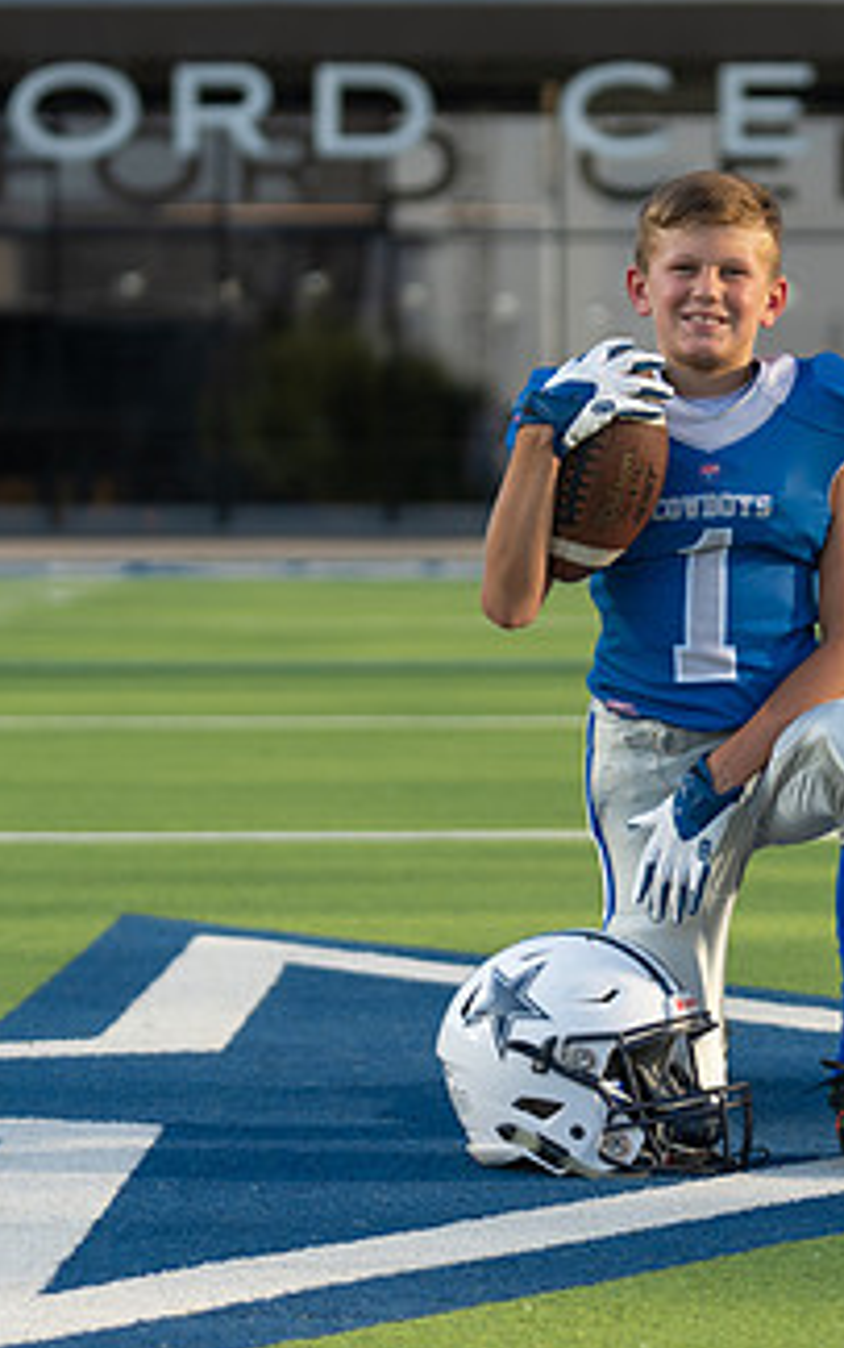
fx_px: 5511
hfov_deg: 8.7
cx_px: 722
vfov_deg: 13.9
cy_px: 576
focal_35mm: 150
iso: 100
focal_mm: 78
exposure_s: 1/640
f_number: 2.8
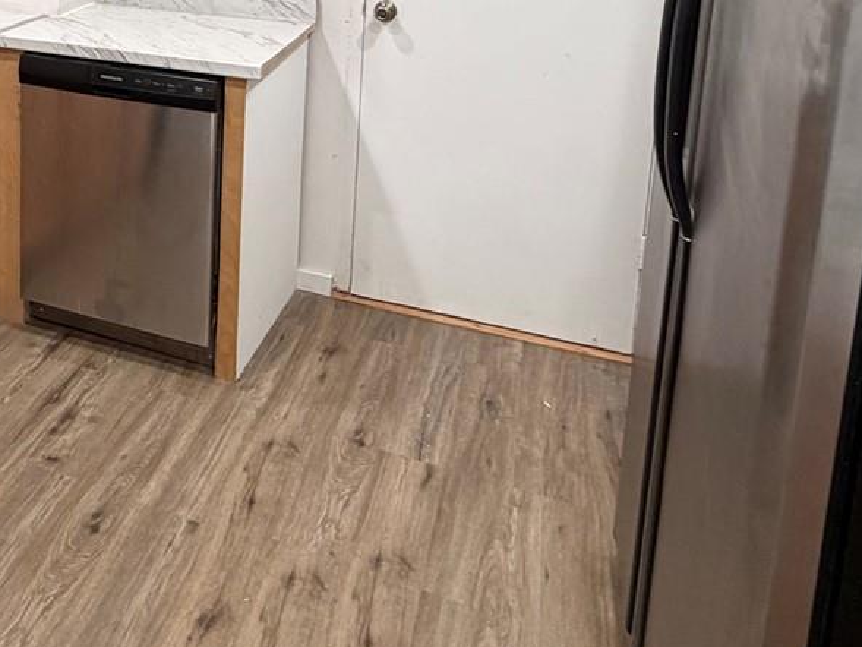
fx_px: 946
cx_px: 127
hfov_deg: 45.5
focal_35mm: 38
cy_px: -23
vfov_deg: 33.9
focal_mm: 2.22
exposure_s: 1/60
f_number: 2.2
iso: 200
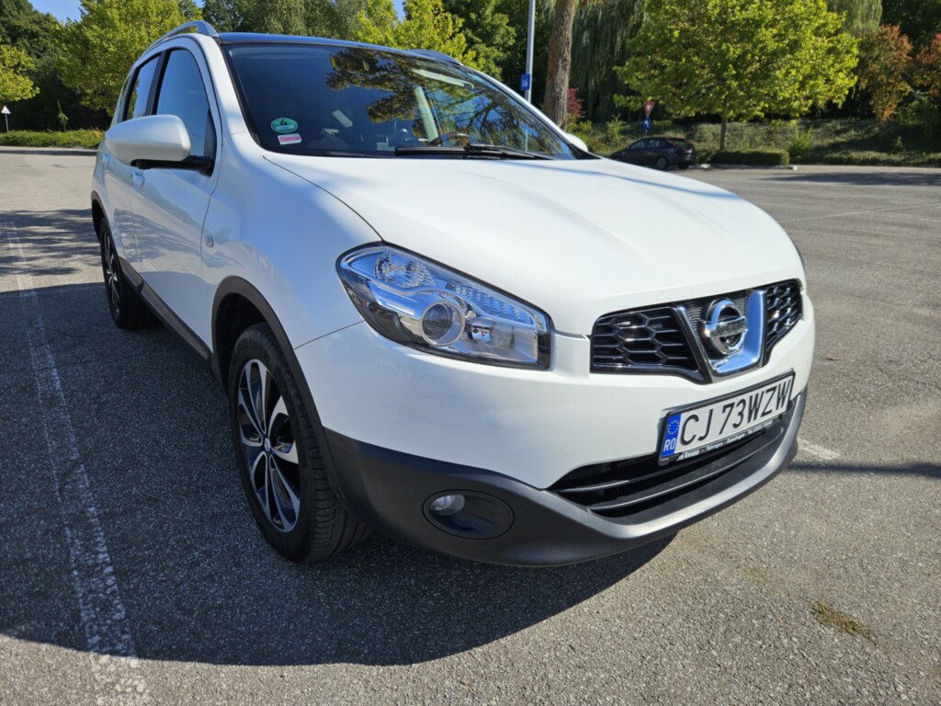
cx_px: 470
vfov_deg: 58.9
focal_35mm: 23
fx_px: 625
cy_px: 353
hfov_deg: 73.9
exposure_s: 1/2657
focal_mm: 5.4
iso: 25
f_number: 1.8
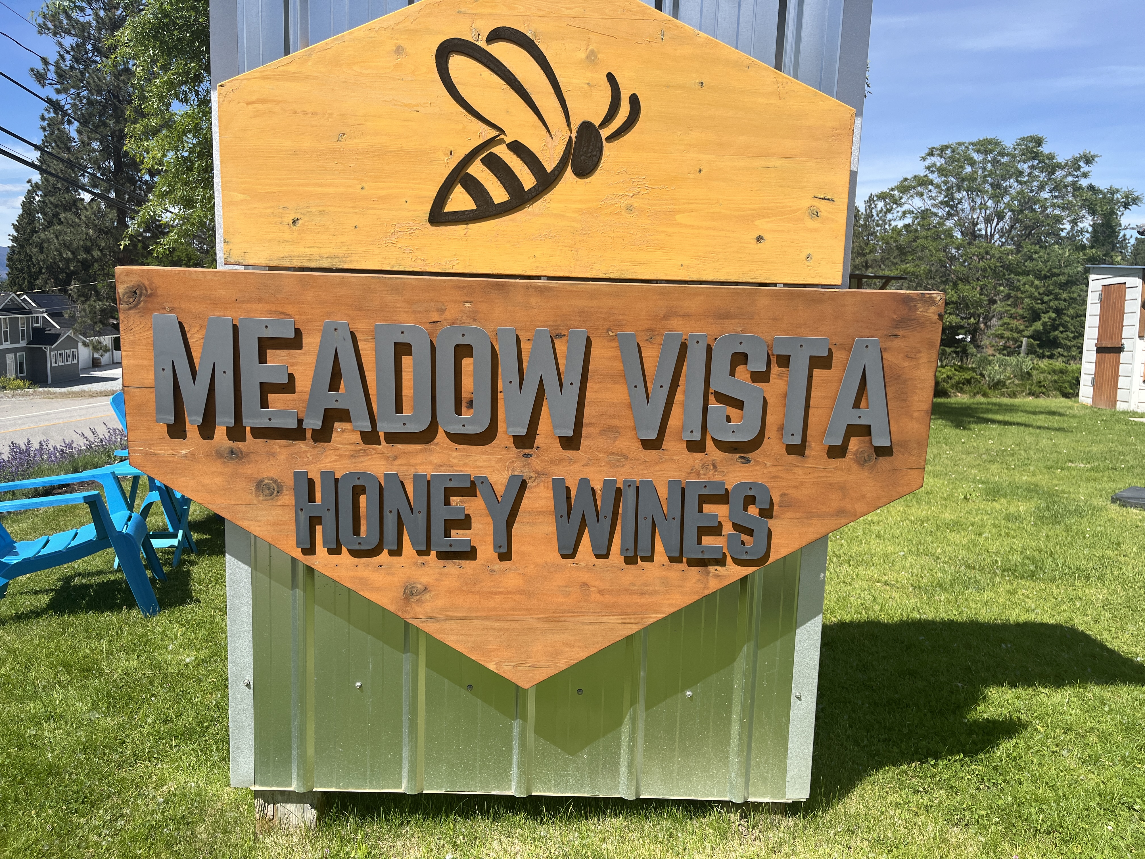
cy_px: 430
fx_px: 860
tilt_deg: -8.2
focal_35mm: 26
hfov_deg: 67.3
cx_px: 572
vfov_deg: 53.1
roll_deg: -2.4
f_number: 1.6
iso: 50
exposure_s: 1/3049
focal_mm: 5.1
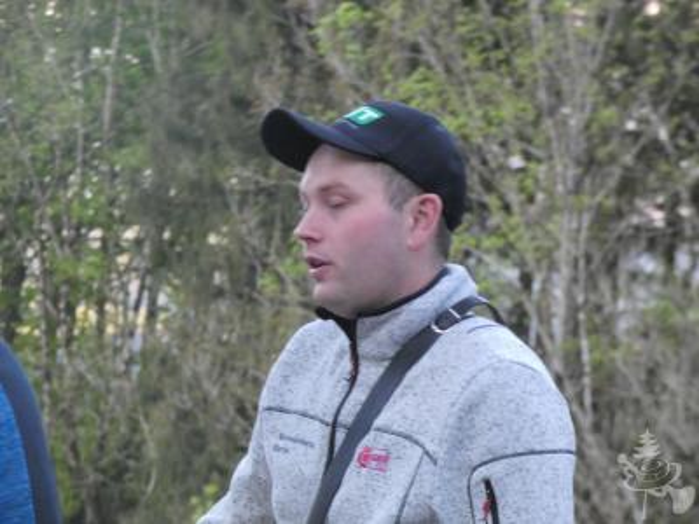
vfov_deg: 5.4
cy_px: 262
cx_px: 350
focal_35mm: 274
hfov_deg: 7.2
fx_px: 5533
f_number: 5.5
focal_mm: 49.1
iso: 1250
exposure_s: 1/125
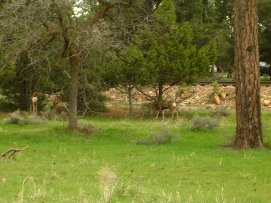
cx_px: 136
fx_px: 900
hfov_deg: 17.1
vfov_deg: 12.9
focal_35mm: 115
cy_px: 102
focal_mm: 17.4
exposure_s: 1/30
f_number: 4.9
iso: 56
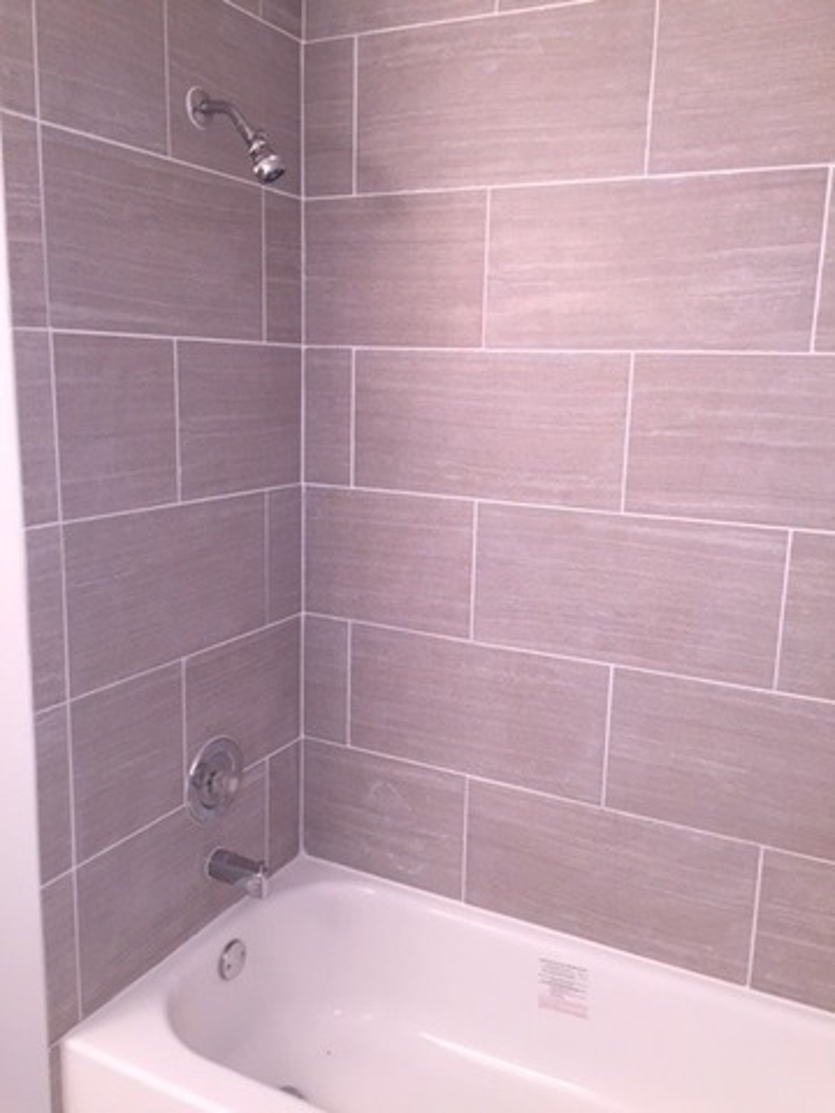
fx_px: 933
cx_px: 418
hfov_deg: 48.2
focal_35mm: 29
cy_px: 556
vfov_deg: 61.7
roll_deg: -1.5
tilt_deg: -9.5
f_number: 2.2
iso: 80
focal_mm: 4.15
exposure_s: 1/30
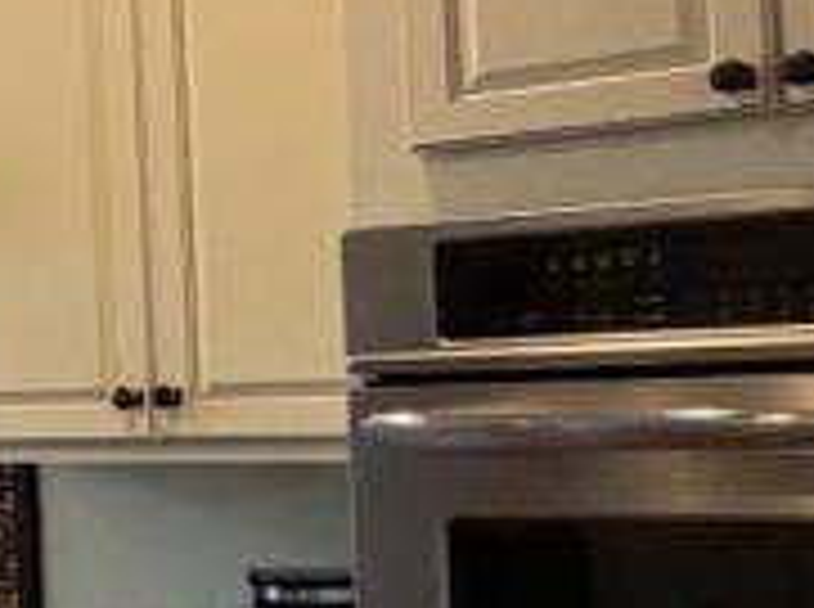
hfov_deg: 15.9
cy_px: 383
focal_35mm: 93
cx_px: -877
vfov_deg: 15.8
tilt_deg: -0.1
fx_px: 2183
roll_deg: +1.8
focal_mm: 2.22
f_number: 2.2
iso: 200
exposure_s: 1/60
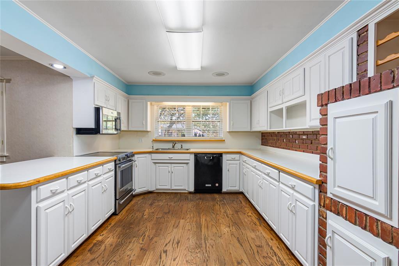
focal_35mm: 16
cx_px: 200
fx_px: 183
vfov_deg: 72.1
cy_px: 133
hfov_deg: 95.0
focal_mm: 11
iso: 160
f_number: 9
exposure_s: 1/20
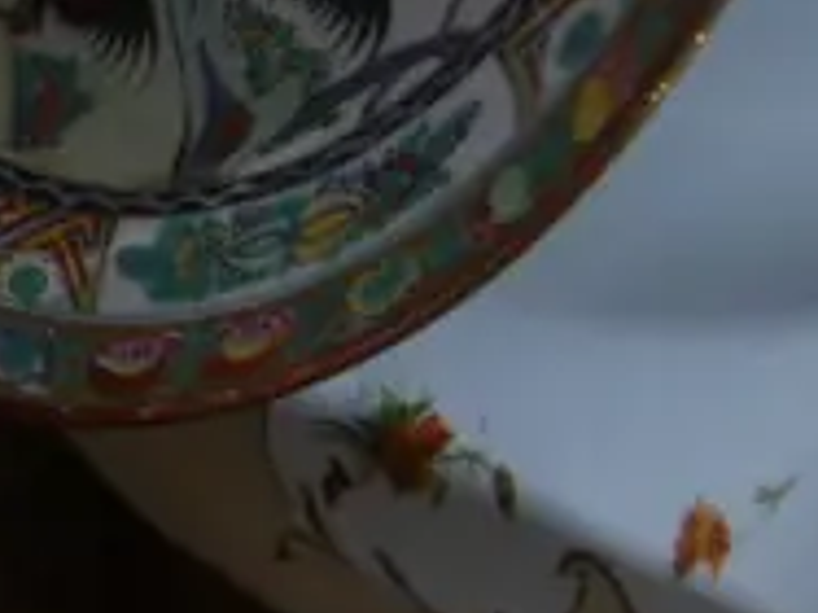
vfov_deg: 7.3
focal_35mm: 197
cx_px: -1404
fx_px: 4652
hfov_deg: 8.7
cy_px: -565
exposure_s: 1/60
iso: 320
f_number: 4
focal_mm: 18
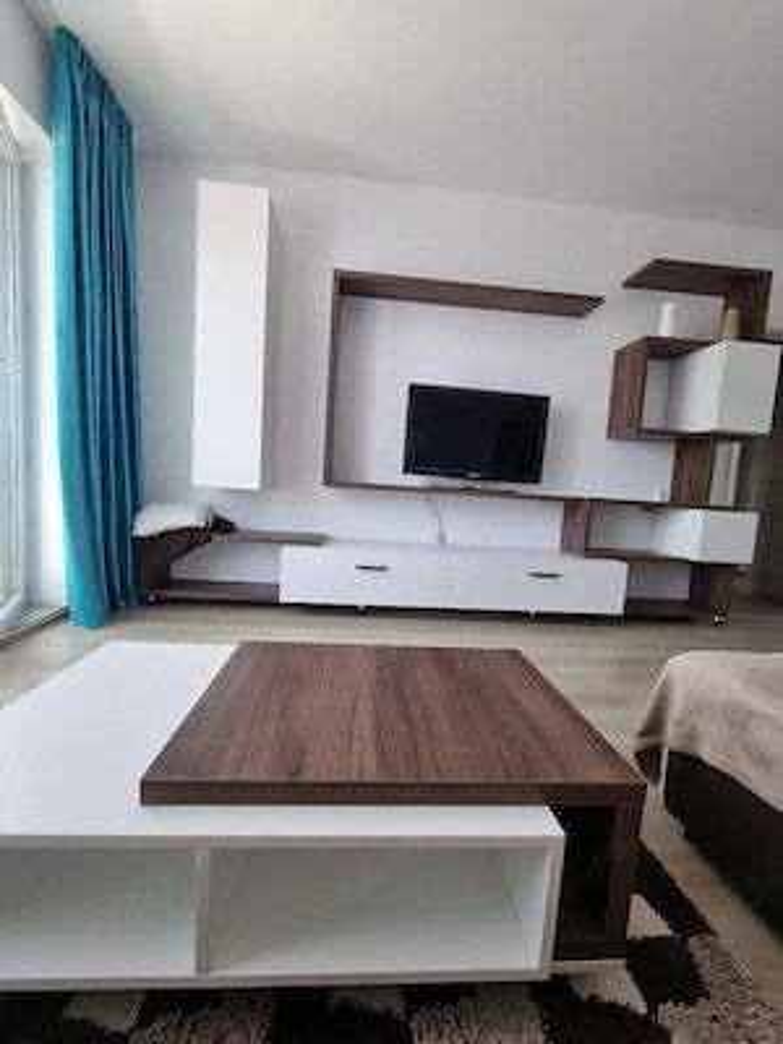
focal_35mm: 13
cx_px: 392
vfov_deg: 106.2
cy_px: 522
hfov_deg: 89.9
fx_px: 392
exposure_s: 1/50
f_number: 2.2
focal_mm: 2.2
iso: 50
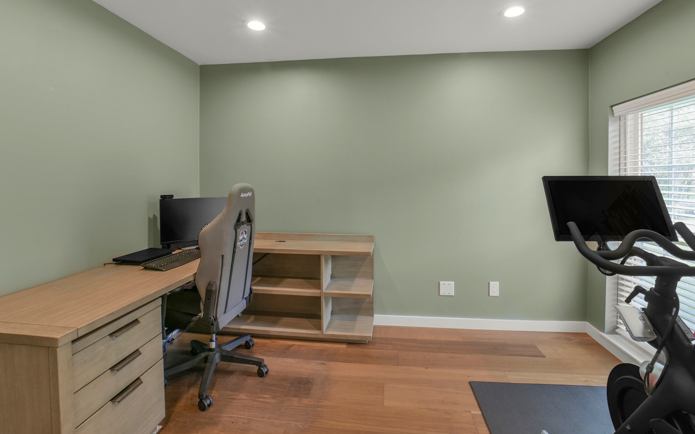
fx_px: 284
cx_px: 353
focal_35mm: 15
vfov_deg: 74.5
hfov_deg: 101.5
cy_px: 191
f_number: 11
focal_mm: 14
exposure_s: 1/15
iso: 500
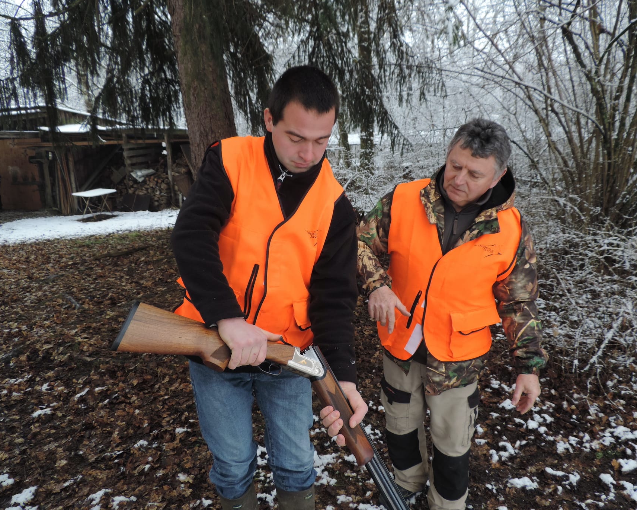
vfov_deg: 54.9
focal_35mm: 26
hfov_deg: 65.9
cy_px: 252
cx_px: 345
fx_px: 490
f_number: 3
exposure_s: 1/60
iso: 80
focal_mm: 4.3
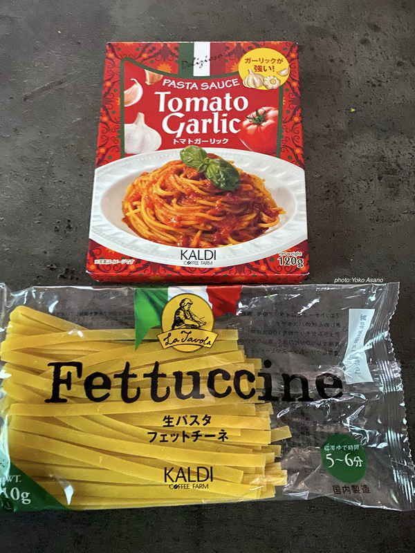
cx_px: 208
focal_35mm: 26
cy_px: 276
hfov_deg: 53.1
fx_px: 416
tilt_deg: -73.9
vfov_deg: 67.3
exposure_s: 1/10
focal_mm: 4.25
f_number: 1.8
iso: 500
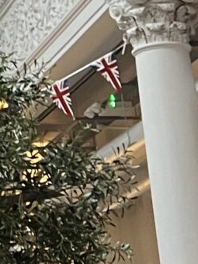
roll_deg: +1.7
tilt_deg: +20.0
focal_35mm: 196
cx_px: -395
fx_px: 1495
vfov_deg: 9.9
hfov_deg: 6.8
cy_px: -68
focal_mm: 5.7
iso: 160
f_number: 1.5
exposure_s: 1/50
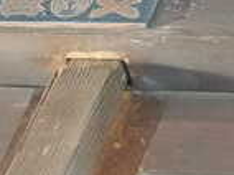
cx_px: 315
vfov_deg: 5.0
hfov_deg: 7.0
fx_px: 1900
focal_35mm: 281
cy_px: -325
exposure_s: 1/125
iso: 6400
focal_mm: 27
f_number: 4.5
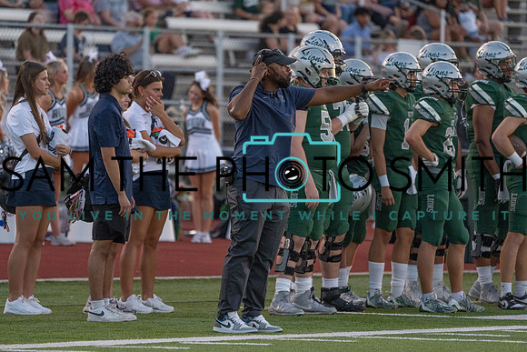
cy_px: 176
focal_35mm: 400
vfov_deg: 3.4
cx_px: 264
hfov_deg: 5.2
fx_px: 5857
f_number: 5.6
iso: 4000
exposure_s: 1/1250
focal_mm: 400
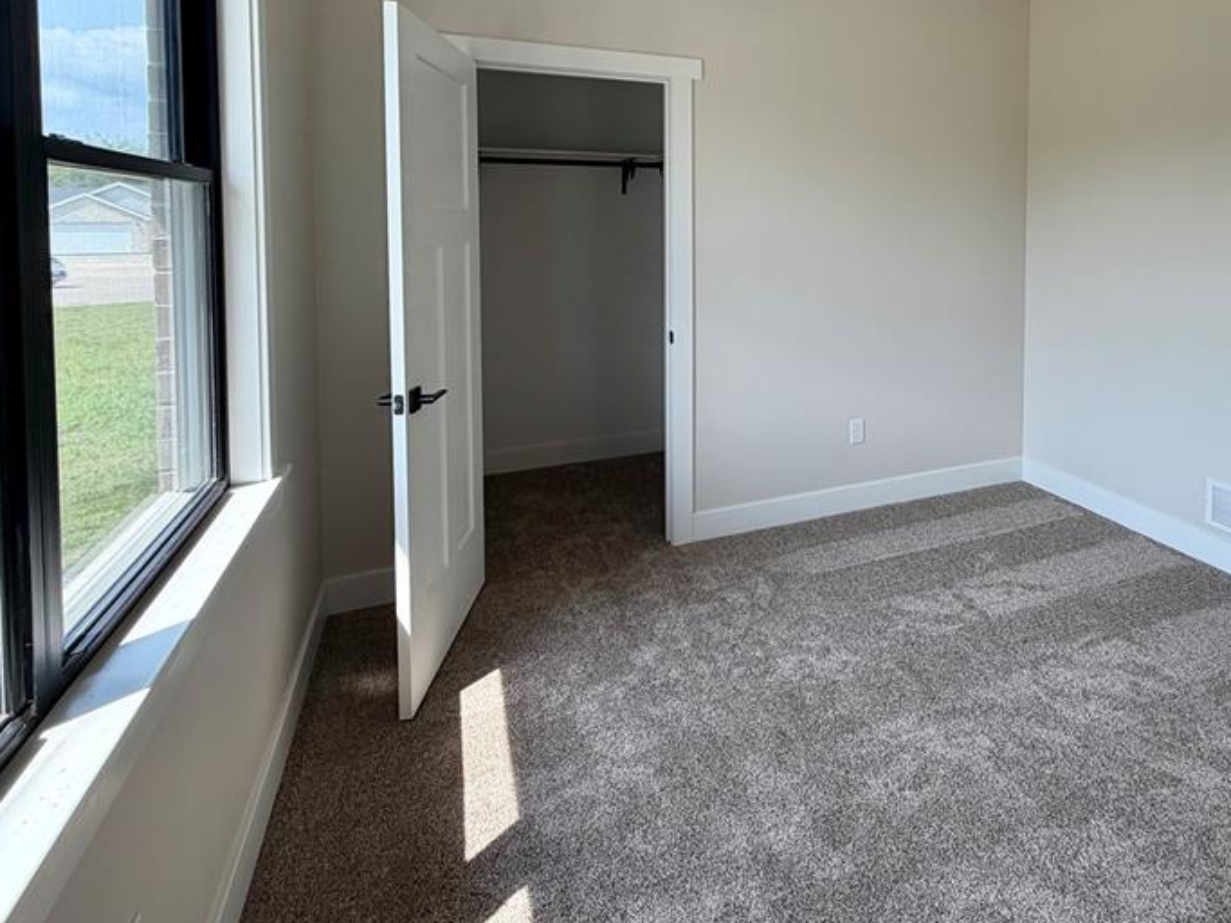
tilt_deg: -1.9
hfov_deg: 76.9
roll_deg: +0.2
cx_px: 804
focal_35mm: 21
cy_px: 247
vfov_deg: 60.5
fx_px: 747
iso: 50
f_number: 2.2
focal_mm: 2.22
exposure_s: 1/141
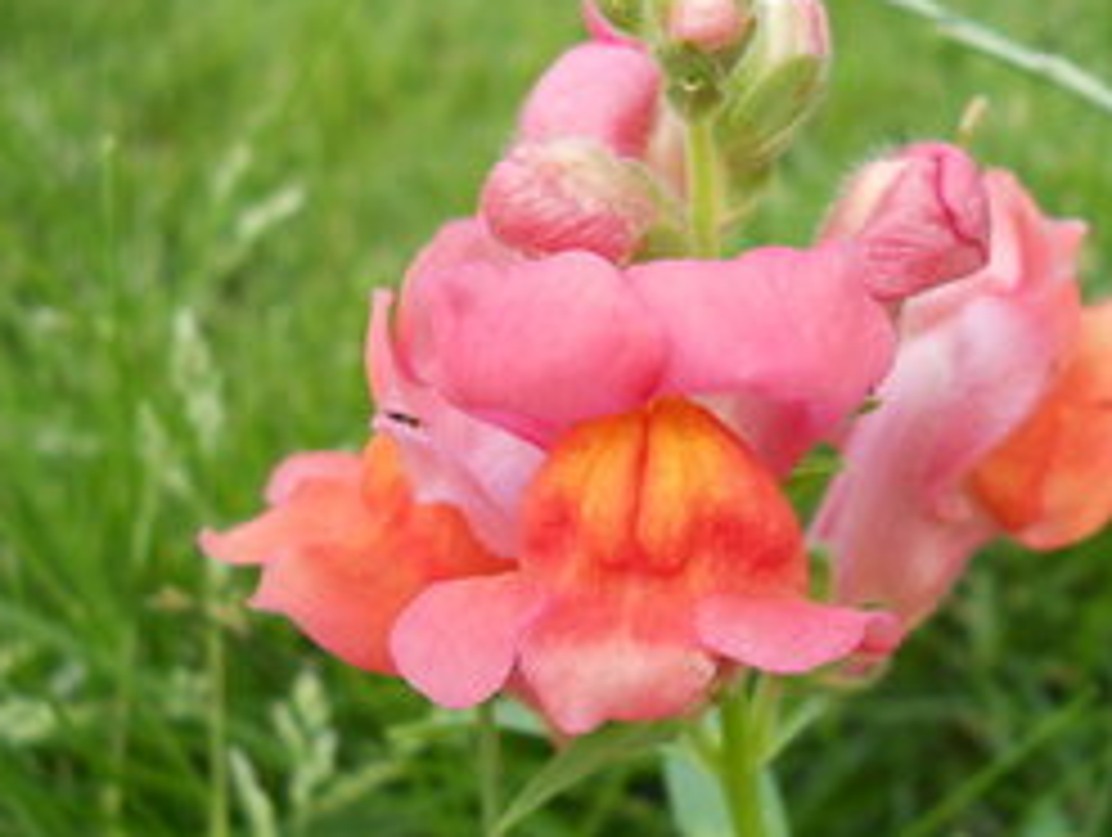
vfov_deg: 25.3
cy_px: 430
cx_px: 716
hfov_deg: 33.0
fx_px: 1866
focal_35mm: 58
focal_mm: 6.72
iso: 80
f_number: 3.1
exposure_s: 1/125
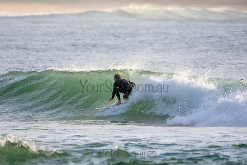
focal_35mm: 750
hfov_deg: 2.7
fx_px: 5147
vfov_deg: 1.8
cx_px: 124
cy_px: 82
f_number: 5.6
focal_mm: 500
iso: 560
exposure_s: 1/2000
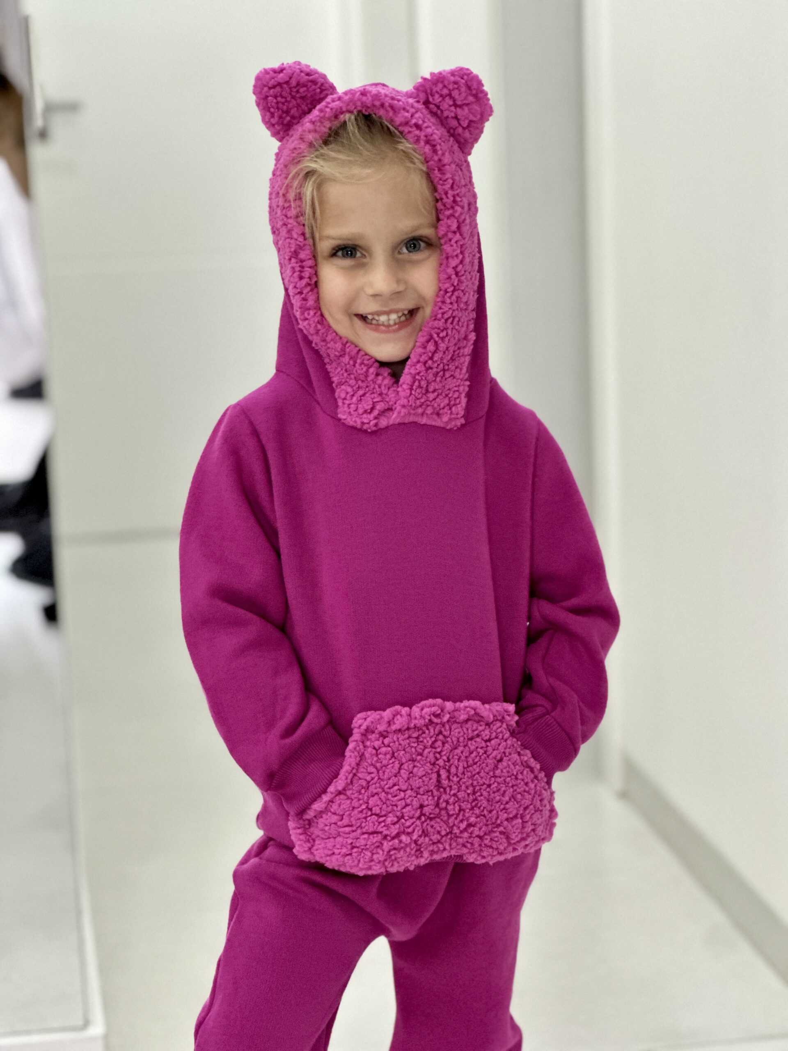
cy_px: 526
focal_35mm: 77
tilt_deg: -9.0
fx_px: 2337
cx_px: 394
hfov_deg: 19.1
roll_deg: +2.2
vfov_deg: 25.3
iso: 400
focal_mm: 9
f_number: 2.8
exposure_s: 1/40
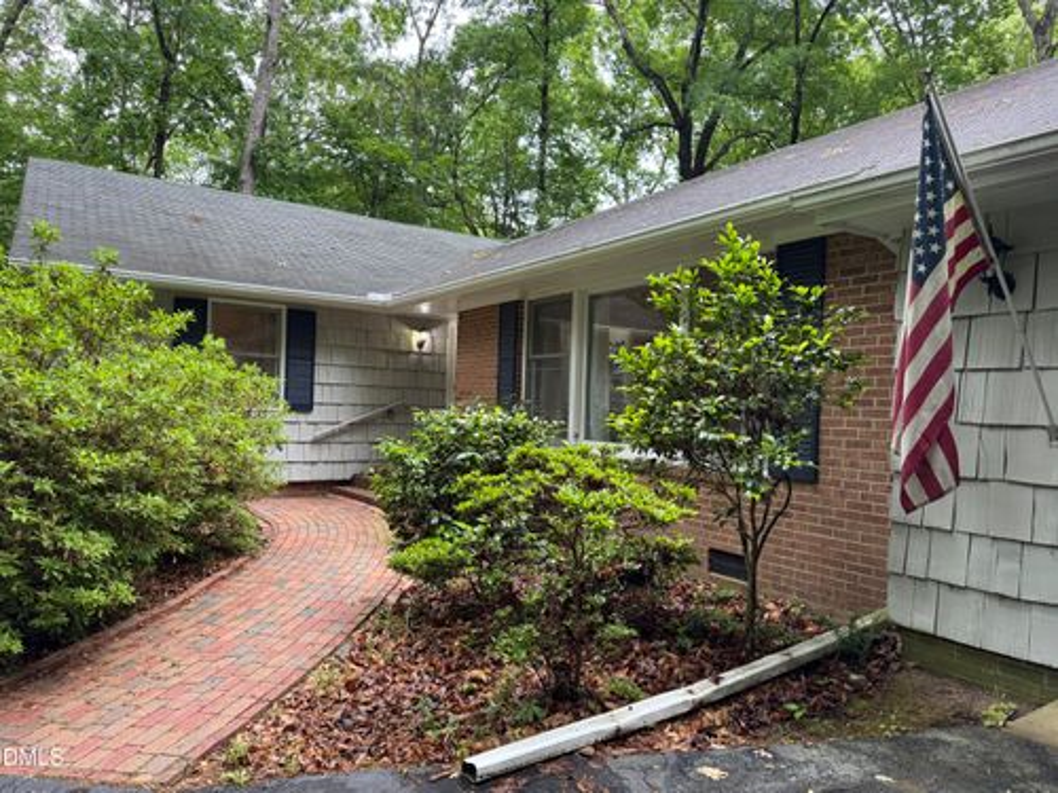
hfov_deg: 71.6
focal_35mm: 24
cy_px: 396
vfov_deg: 56.8
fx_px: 734
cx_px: 529
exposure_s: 1/108
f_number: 1.78
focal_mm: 6.76
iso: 200
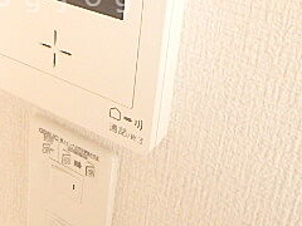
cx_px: 52
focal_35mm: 56
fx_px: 489
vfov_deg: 24.8
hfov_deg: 33.2
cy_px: -3
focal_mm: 3.7
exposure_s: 1/30
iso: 640
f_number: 3.5
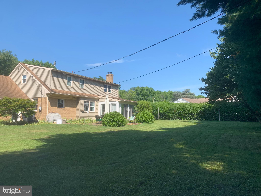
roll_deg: -0.9
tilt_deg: +5.2
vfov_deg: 53.1
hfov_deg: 67.3
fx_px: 196
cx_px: 130
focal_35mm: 26
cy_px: 98
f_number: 1.8
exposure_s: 1/1406
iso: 25
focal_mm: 4.25
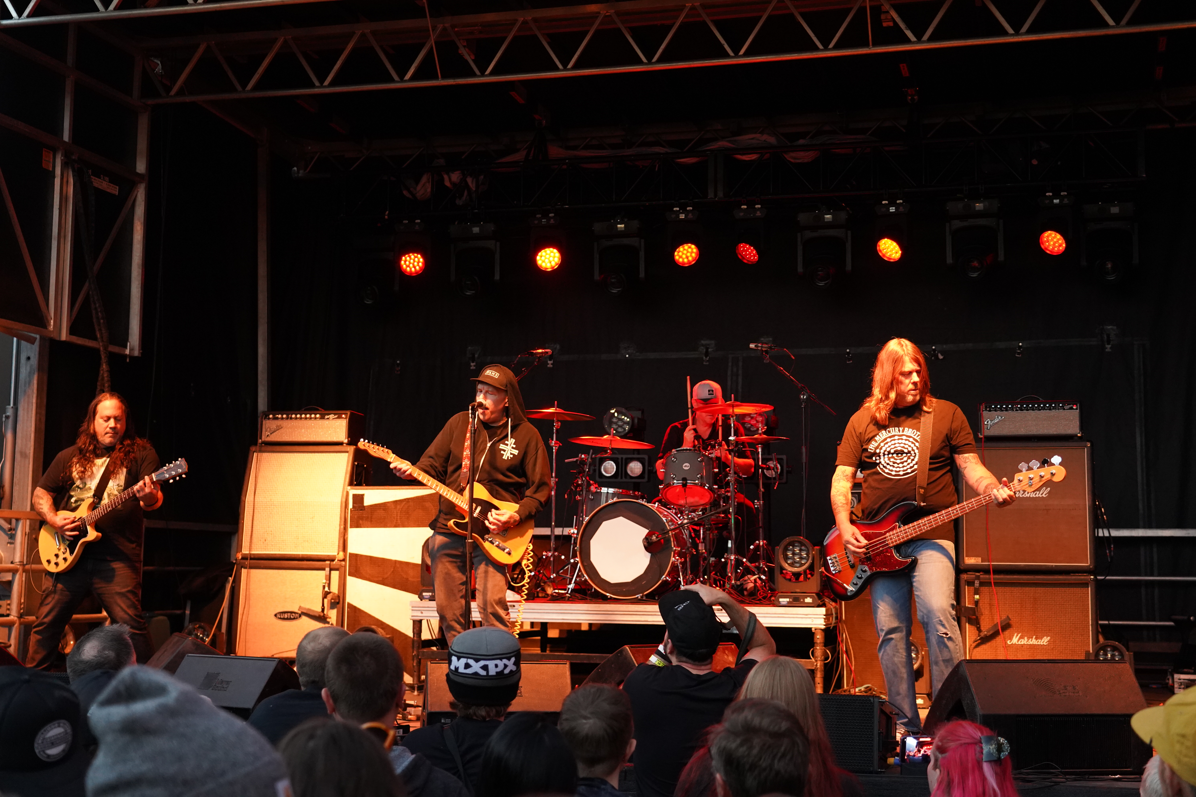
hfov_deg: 41.1
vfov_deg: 28.1
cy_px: 398
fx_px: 1595
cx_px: 598
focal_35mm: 48
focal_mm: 48
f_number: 4
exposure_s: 1/160
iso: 4000
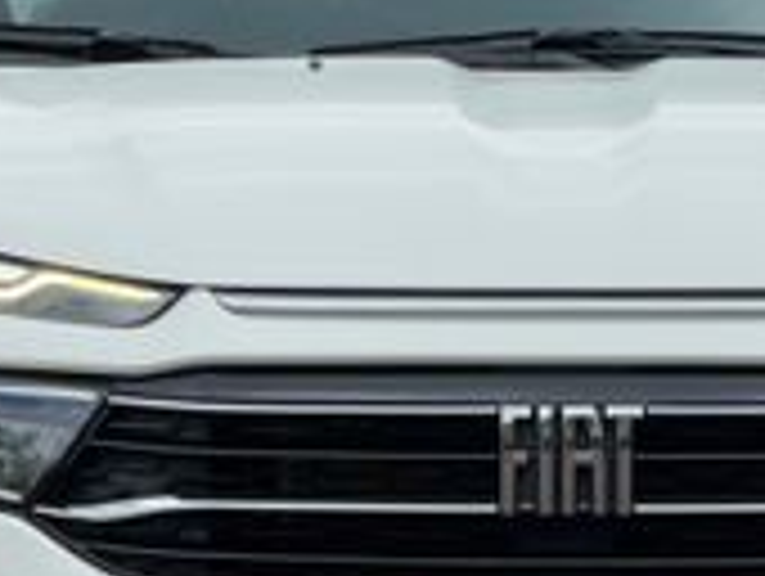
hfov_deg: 9.3
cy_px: 212
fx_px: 4714
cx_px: 554
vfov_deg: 7.0
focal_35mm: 213
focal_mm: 9
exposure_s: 1/752
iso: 25
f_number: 2.8
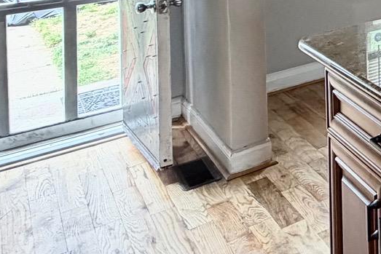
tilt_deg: -0.2
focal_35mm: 57
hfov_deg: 24.1
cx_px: 621
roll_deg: +0.7
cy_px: -130
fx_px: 603
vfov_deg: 20.3
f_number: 2.2
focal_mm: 2.22
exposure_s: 1/120
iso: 125
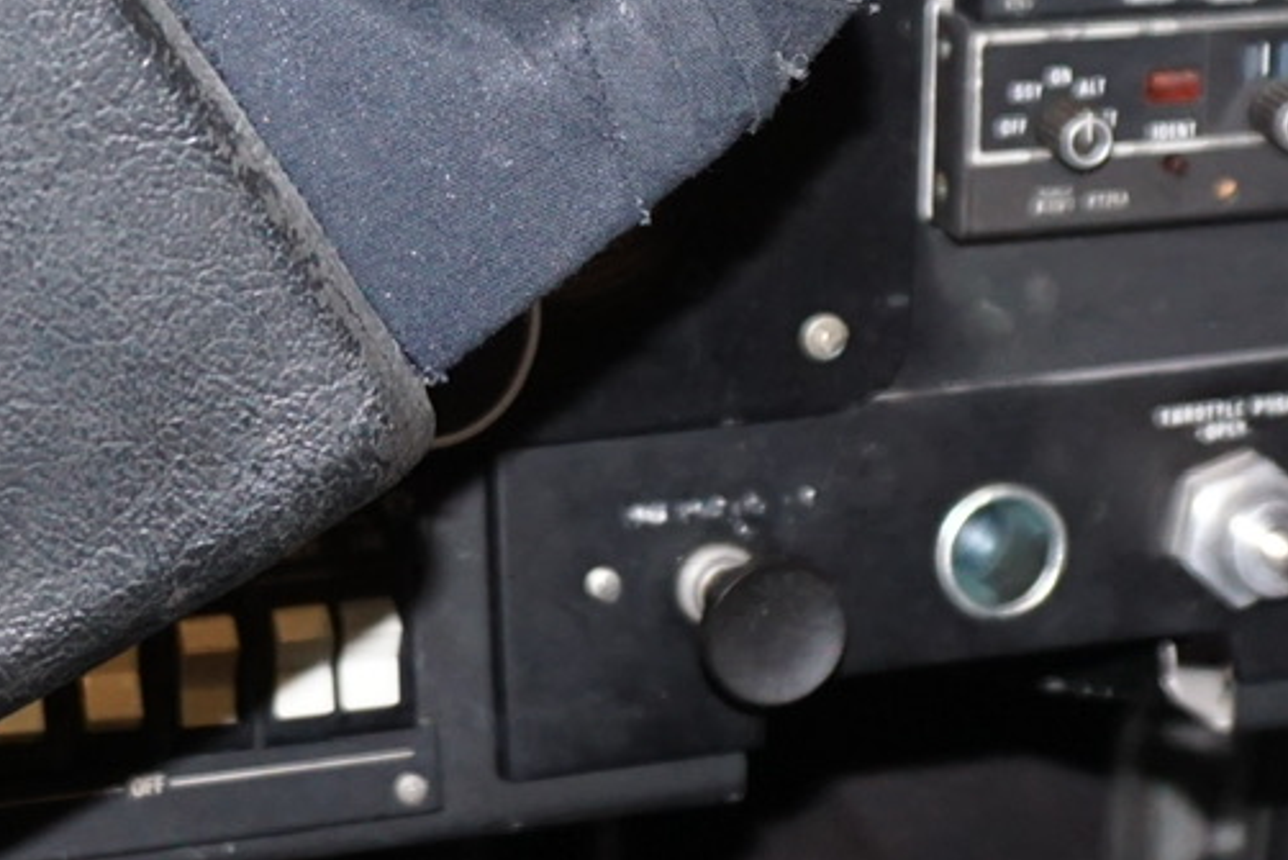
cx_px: 677
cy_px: -41
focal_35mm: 110
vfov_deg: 12.3
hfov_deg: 18.6
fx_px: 3936
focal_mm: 16
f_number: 3.5
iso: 800
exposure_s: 1/60
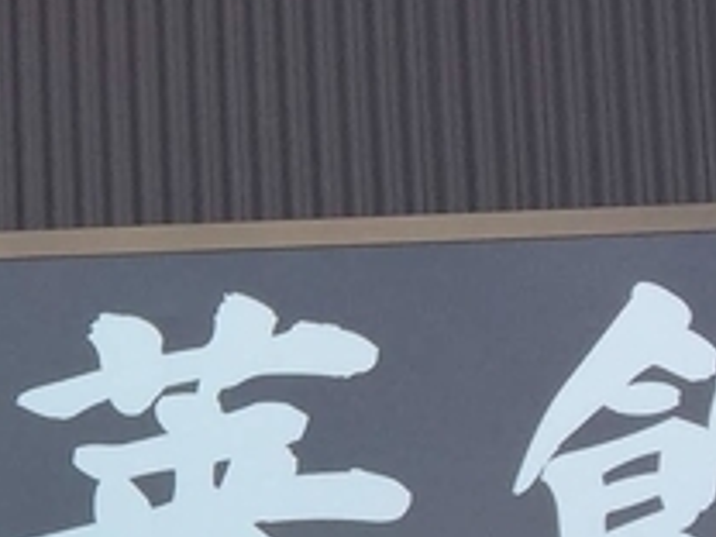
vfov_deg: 8.8
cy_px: 537
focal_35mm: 167
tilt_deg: +11.1
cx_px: -527
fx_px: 3454
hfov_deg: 11.1
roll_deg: -0.6
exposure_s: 1/648
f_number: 2.2
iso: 32
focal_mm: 4.15
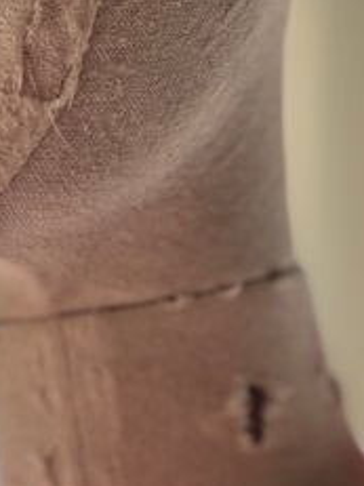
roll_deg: -2.8
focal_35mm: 90
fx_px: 1263
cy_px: 549
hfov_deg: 16.4
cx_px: 120
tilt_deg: +6.9
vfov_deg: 20.6
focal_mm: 4.2
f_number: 1.6
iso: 50
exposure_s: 1/1159
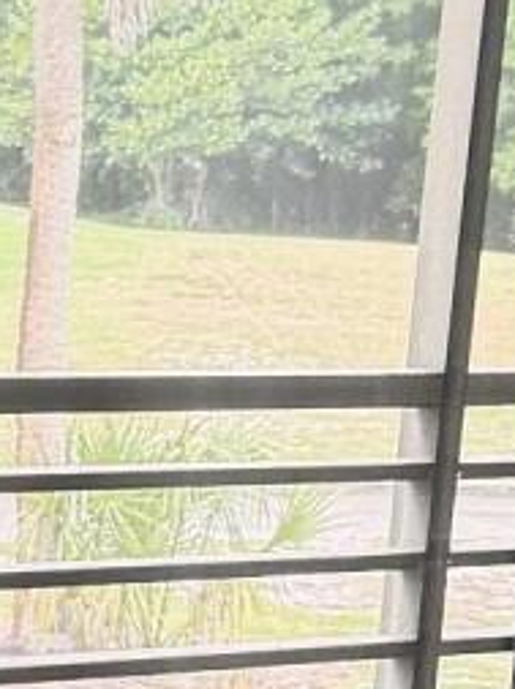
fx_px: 3779
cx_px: -496
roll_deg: -3.2
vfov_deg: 10.4
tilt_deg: -8.4
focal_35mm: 190
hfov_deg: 7.5
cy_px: 539
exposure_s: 1/194
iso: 200
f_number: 1.78
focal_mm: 6.76
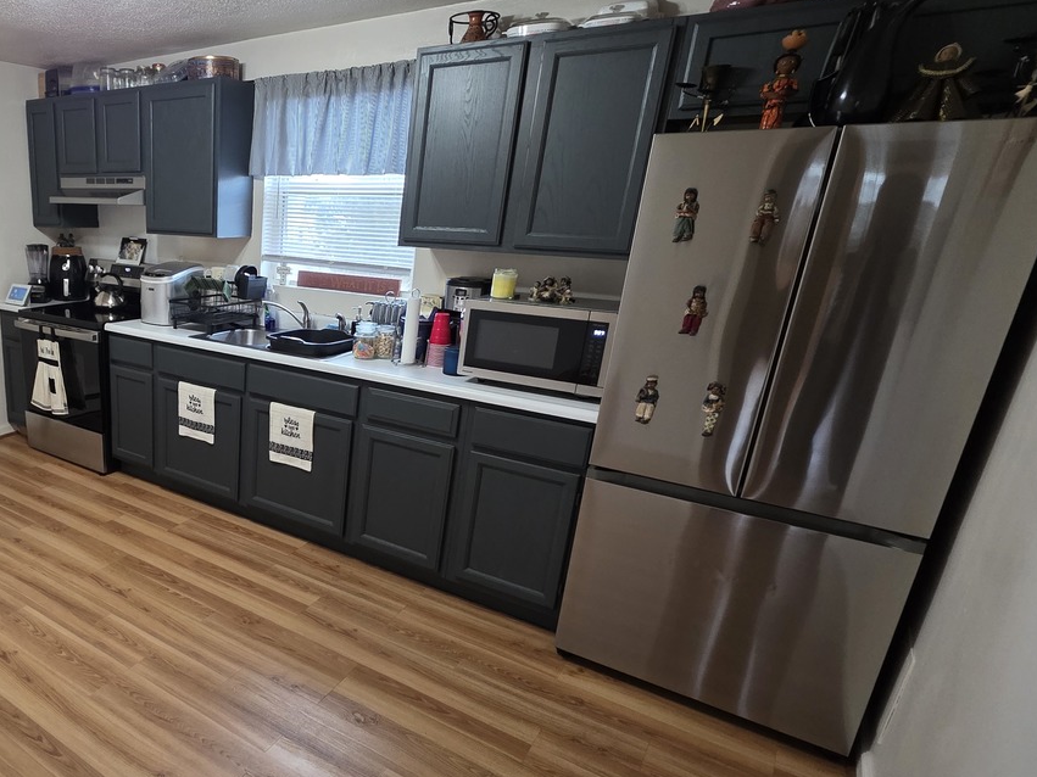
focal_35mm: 22
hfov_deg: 69.2
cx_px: 212
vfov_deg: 60.9
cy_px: 436
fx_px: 659
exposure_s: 1/60
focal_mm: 2.2
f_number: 1.9
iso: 400
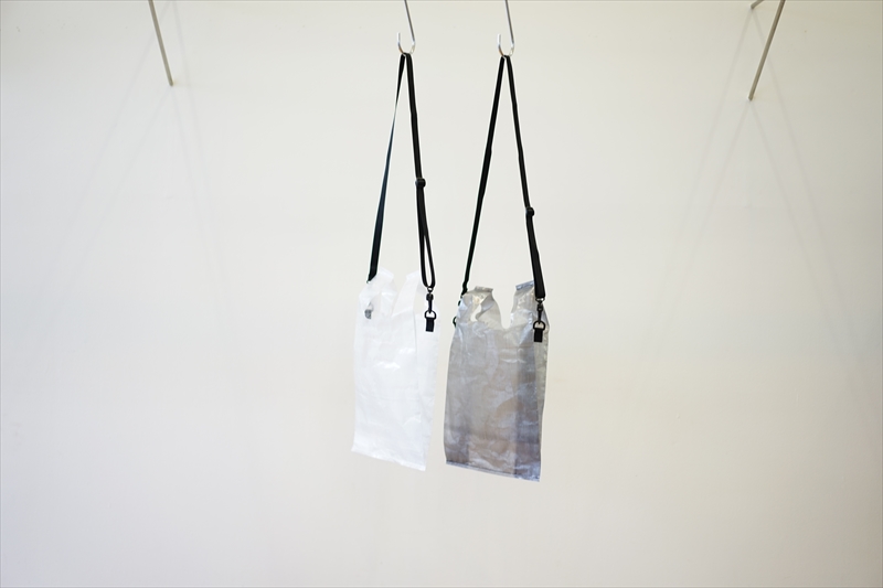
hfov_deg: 36.3
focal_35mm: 55
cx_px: 442
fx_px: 1349
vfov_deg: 24.6
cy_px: 294
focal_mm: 55
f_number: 1.8
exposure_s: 1/60
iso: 100
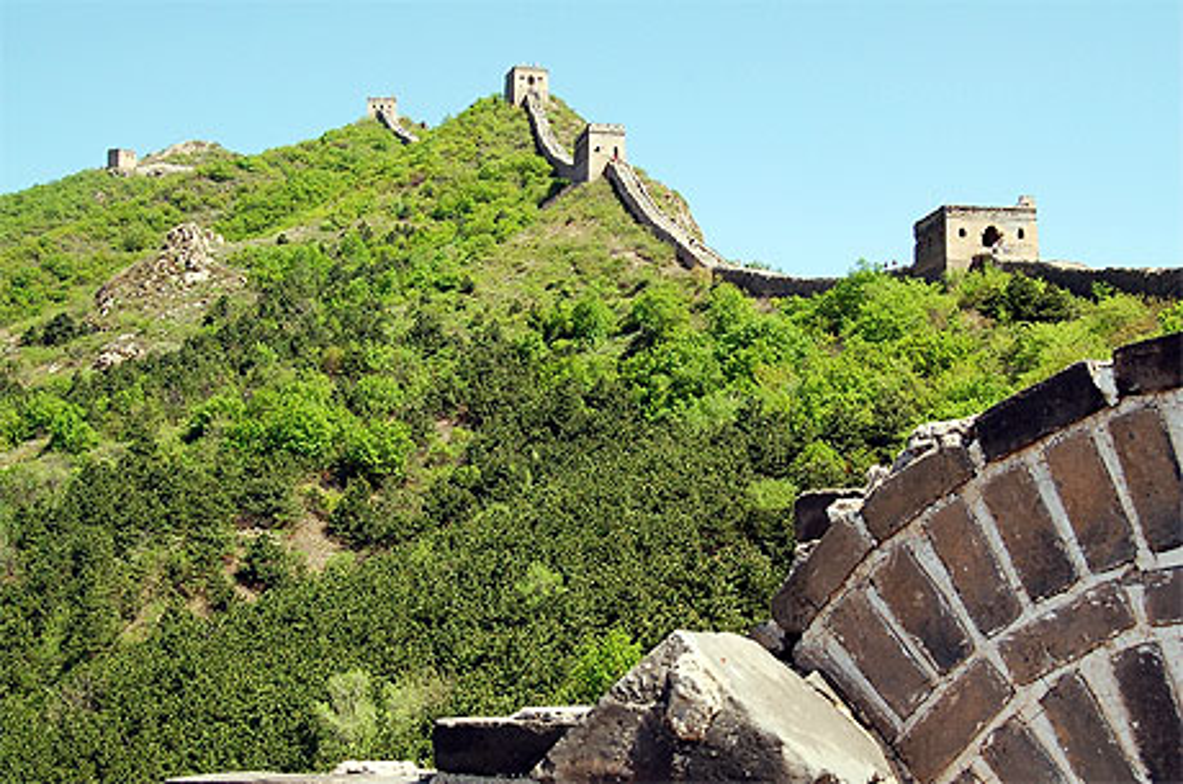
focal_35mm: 57
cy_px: 392
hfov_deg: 35.1
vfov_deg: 23.7
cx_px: 592
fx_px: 1870
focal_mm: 38
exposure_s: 1/250
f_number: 10
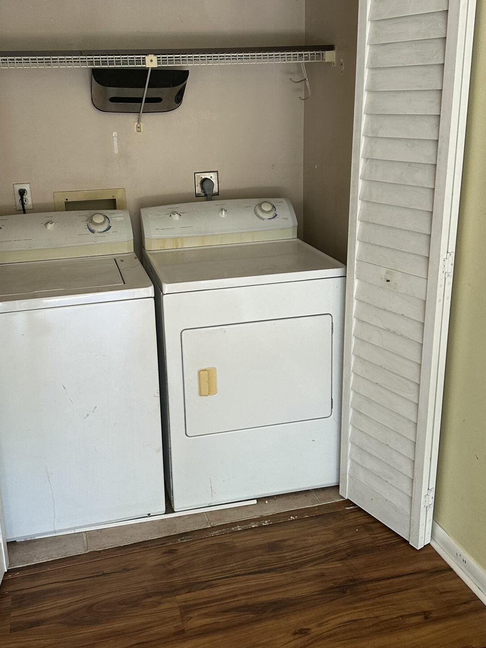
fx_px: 618
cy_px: 265
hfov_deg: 42.9
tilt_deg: -13.6
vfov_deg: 55.0
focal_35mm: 33
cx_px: 214
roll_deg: +1.9
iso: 200
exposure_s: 1/121
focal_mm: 6.86
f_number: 1.78
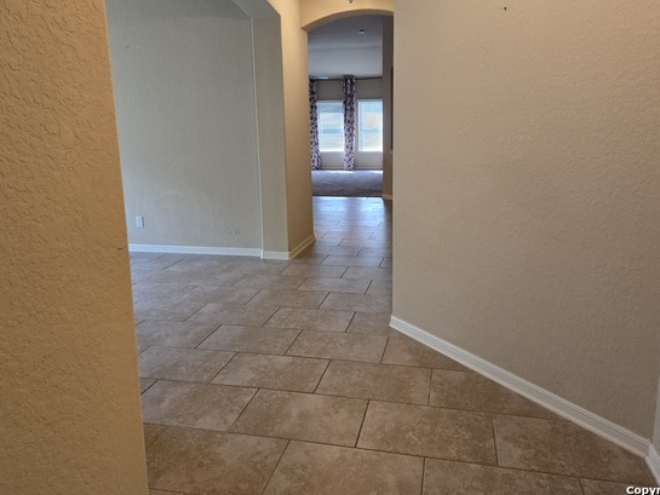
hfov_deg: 65.3
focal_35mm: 27
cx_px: 335
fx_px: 515
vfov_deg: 51.3
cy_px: 221
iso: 400
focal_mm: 5.4
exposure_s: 1/120
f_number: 1.8
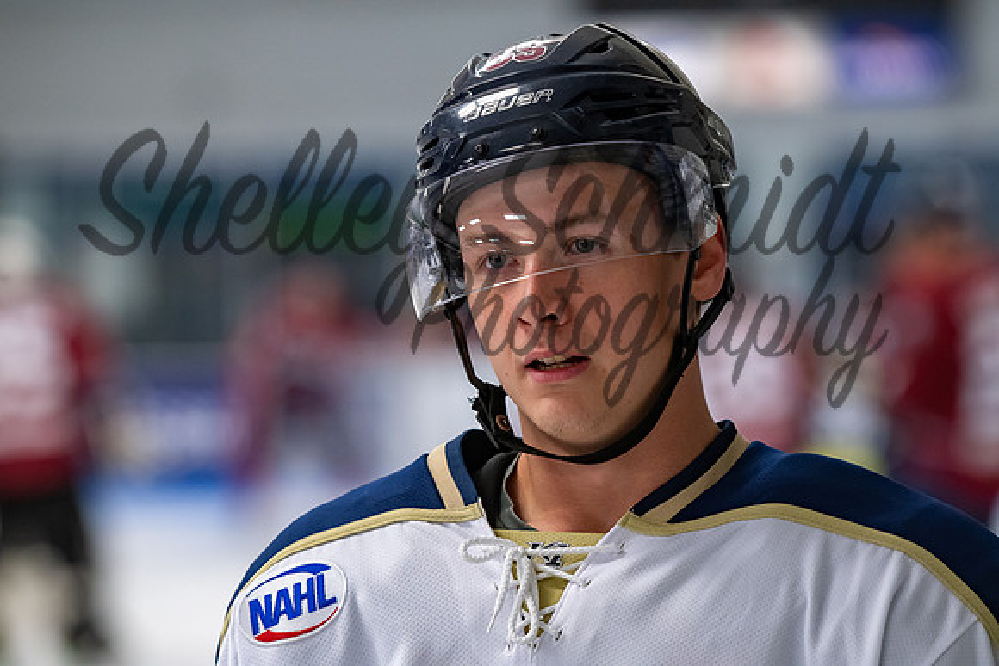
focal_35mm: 232
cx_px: 500
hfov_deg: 8.9
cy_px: 333
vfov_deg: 5.9
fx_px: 6453
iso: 1250
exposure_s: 1/640
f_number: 3.2
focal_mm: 155
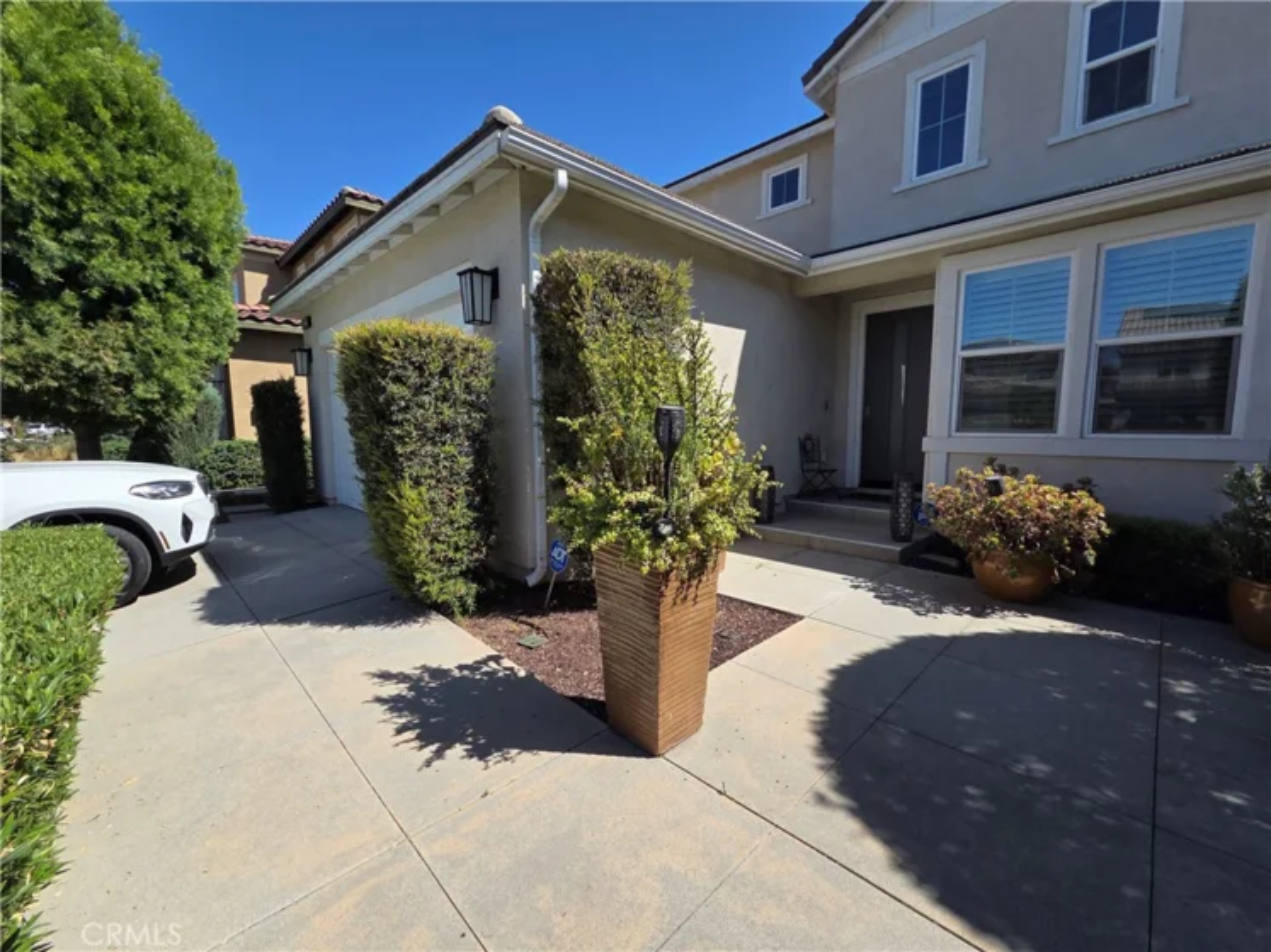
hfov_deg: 106.2
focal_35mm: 13
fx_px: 477
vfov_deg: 89.9
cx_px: 636
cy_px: 476
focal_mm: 2.2
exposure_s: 1/1659
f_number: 2.2
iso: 50
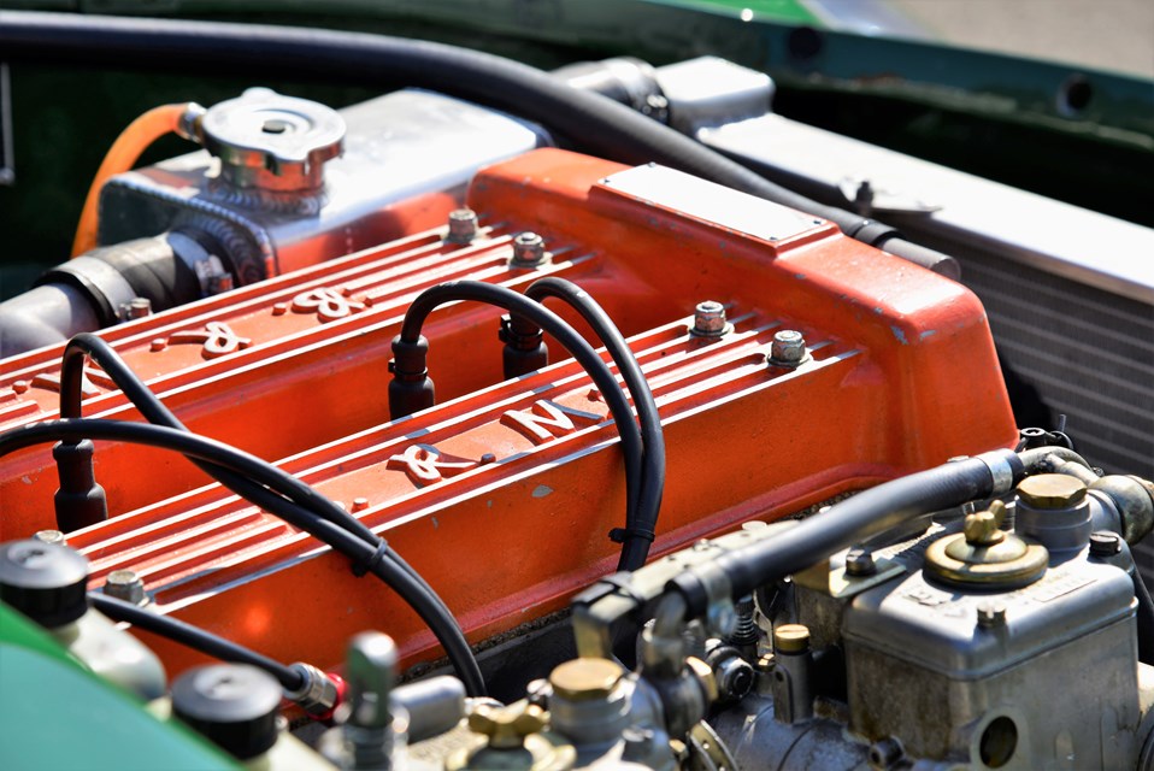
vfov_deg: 11.4
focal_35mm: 120
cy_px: 386
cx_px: 577
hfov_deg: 17.1
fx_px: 3849
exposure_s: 1/320
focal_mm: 120
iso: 200
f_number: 8
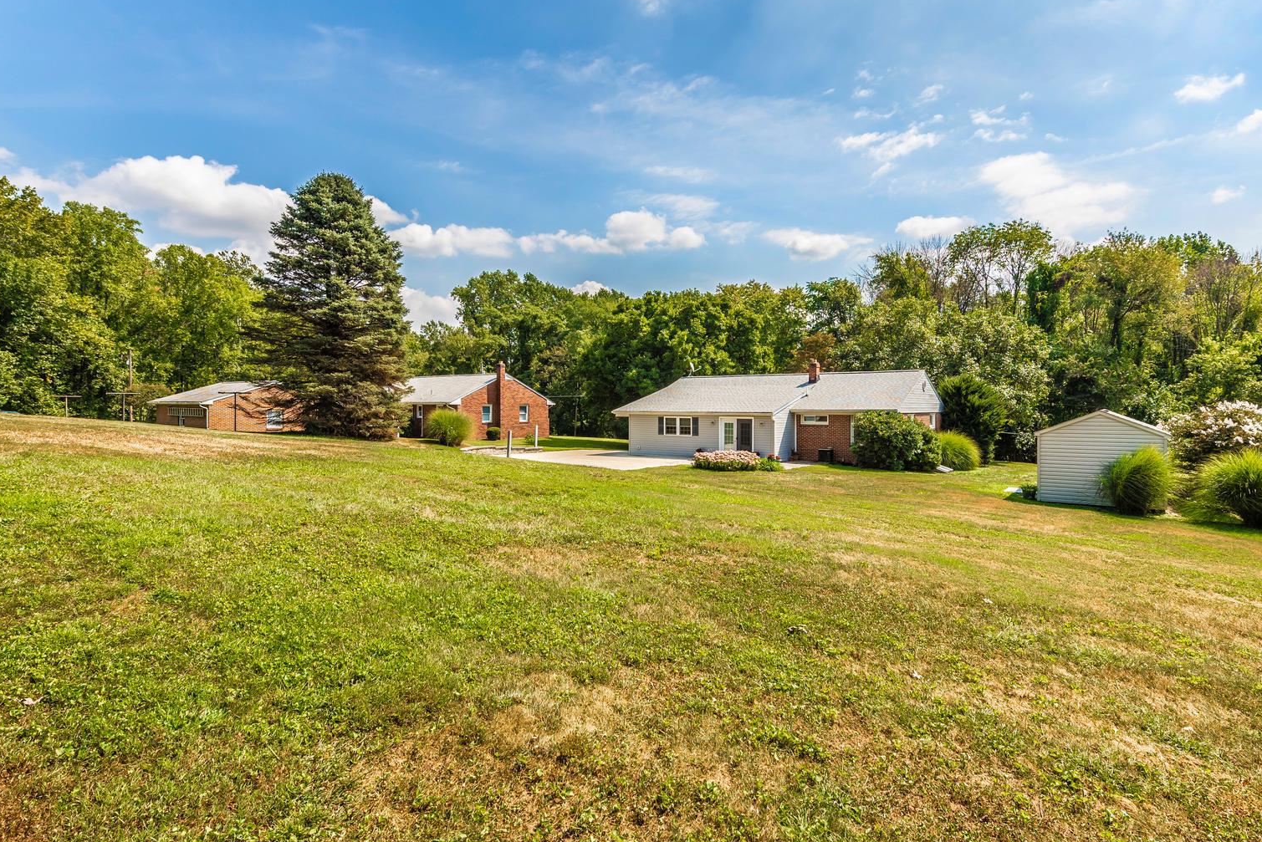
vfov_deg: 64.6
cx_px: 673
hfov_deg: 86.8
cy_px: 418
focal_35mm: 19
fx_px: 666
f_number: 8
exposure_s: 1/640
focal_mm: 14
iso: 200
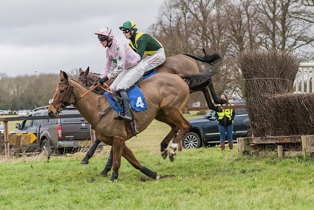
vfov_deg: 9.1
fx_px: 1313
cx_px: 279
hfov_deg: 13.5
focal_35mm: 151
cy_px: 71
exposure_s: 1/1000
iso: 1000
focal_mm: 84
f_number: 2.8
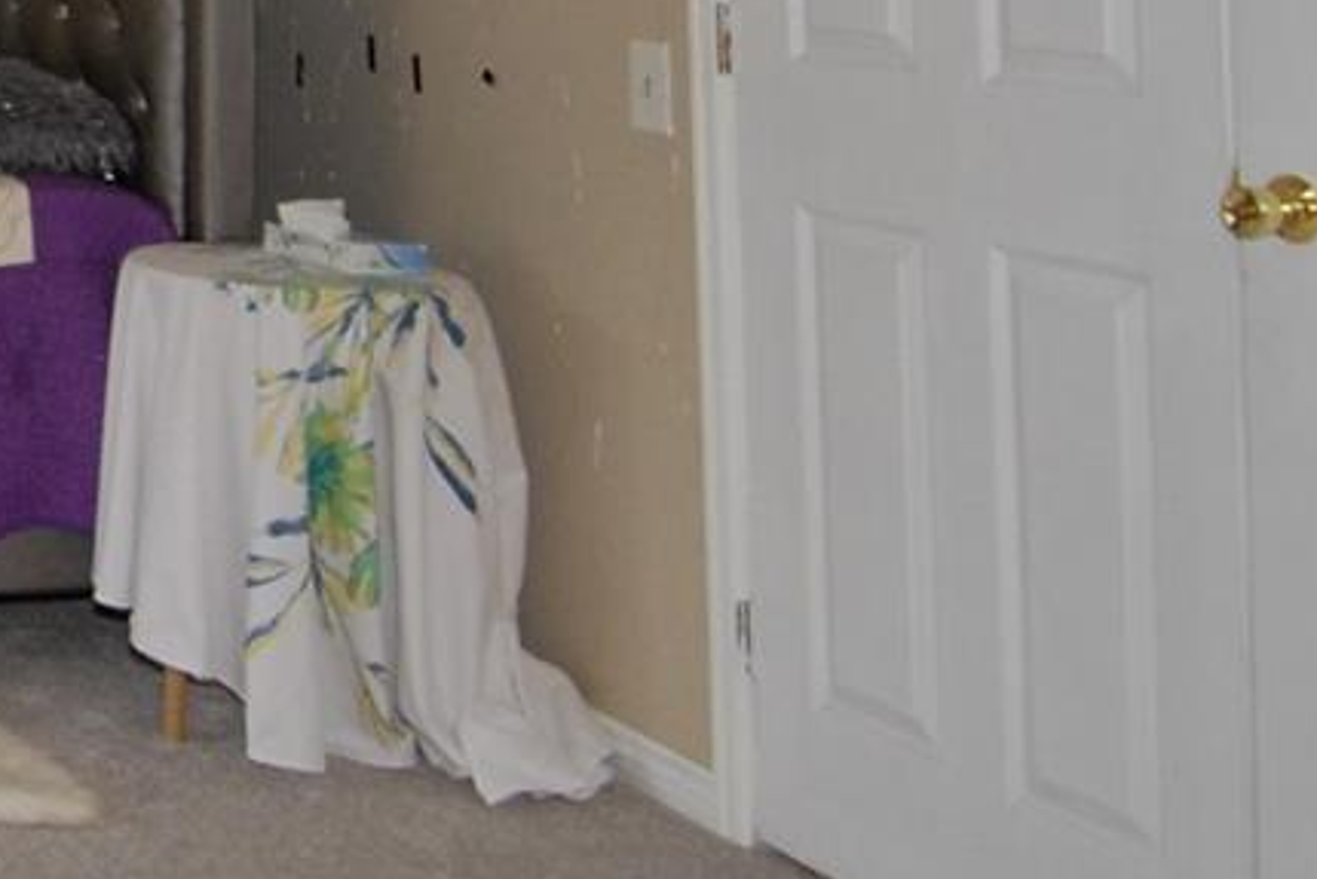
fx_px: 2452
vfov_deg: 18.5
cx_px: -753
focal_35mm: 67
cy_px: -346
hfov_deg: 23.1
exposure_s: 1/45
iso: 800
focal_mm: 12
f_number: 7.1
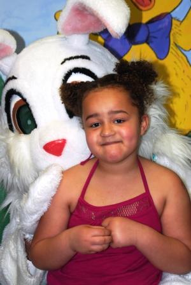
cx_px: 96
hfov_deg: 14.8
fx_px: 738
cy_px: 142
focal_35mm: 93
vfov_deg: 21.9
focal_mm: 62
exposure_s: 1/60
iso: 200
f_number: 5
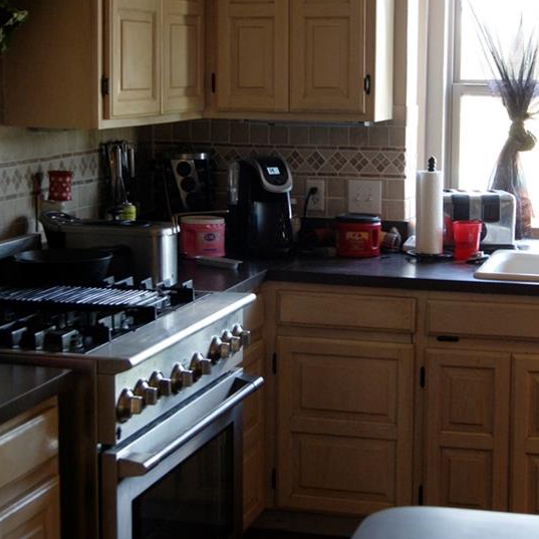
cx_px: 323
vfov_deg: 23.6
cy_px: 222
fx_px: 1286
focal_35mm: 73
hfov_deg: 23.6
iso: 400
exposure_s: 1/15
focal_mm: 30
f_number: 4.5
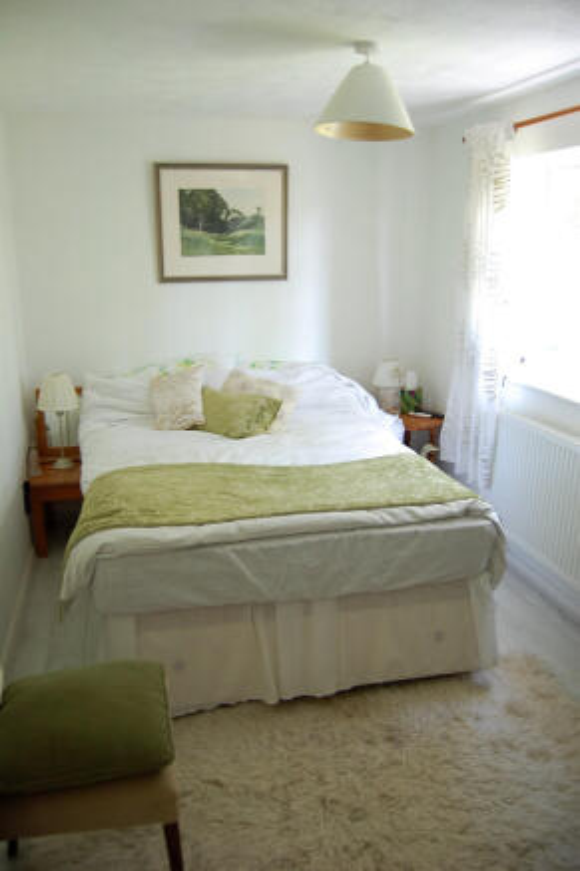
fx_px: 653
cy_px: 436
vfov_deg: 67.4
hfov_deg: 47.9
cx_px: 290
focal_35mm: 27
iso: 200
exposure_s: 1/10
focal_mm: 18
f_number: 3.5
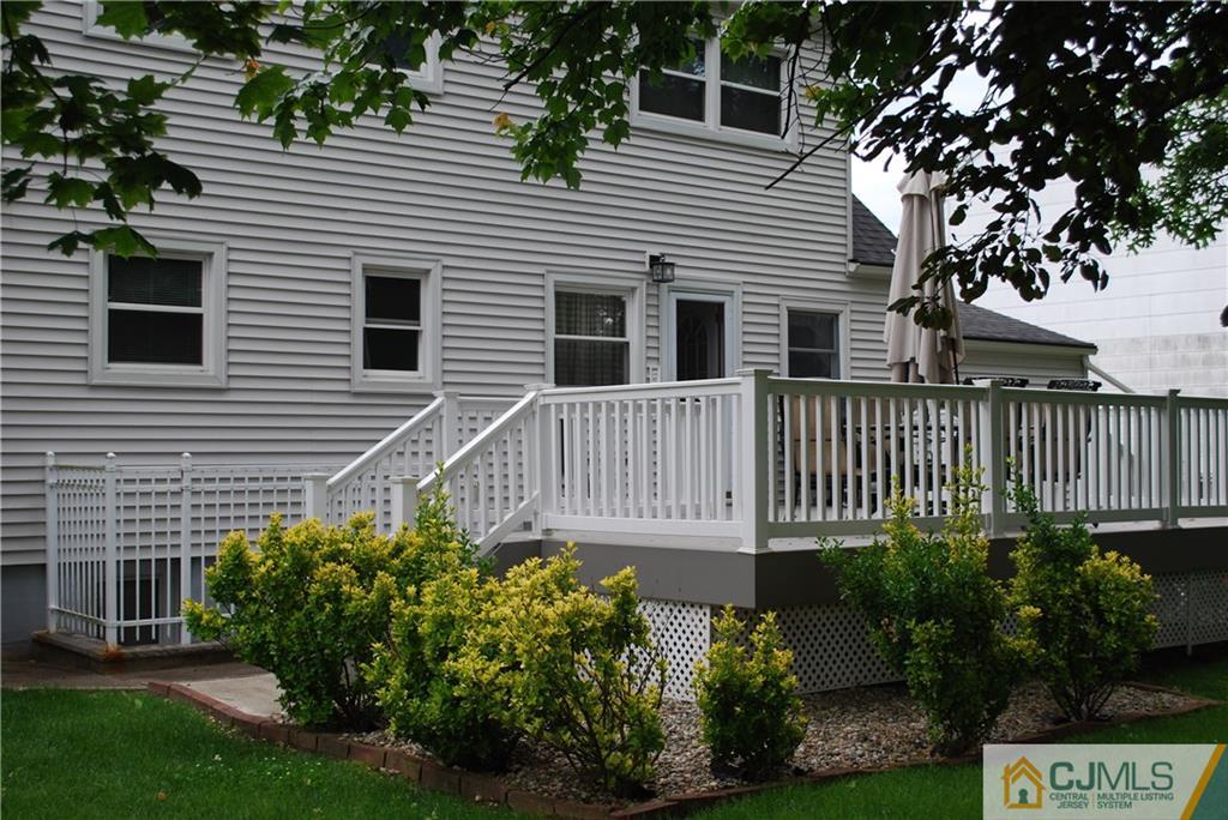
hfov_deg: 43.6
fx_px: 1536
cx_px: 614
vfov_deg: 29.9
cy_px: 410
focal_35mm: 45
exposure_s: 1/125
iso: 110
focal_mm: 30
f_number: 5.6
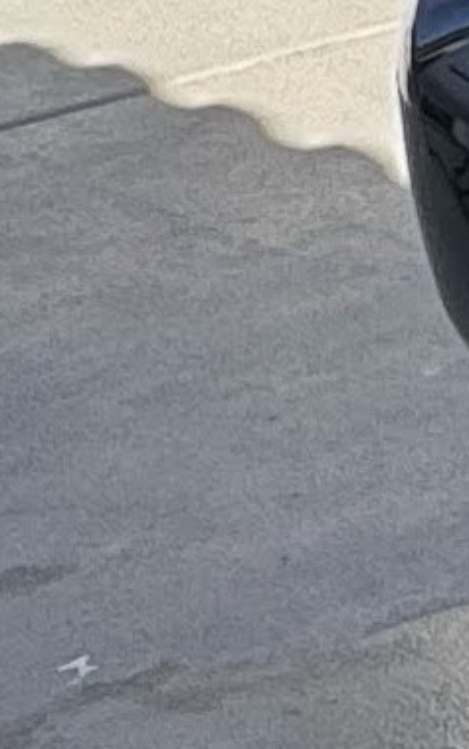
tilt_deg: -16.8
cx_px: 2491
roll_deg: -0.2
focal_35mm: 158
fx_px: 3230
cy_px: -113
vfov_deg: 13.0
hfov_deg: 5.6
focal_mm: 2.22
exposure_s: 1/195
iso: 40
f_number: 2.2
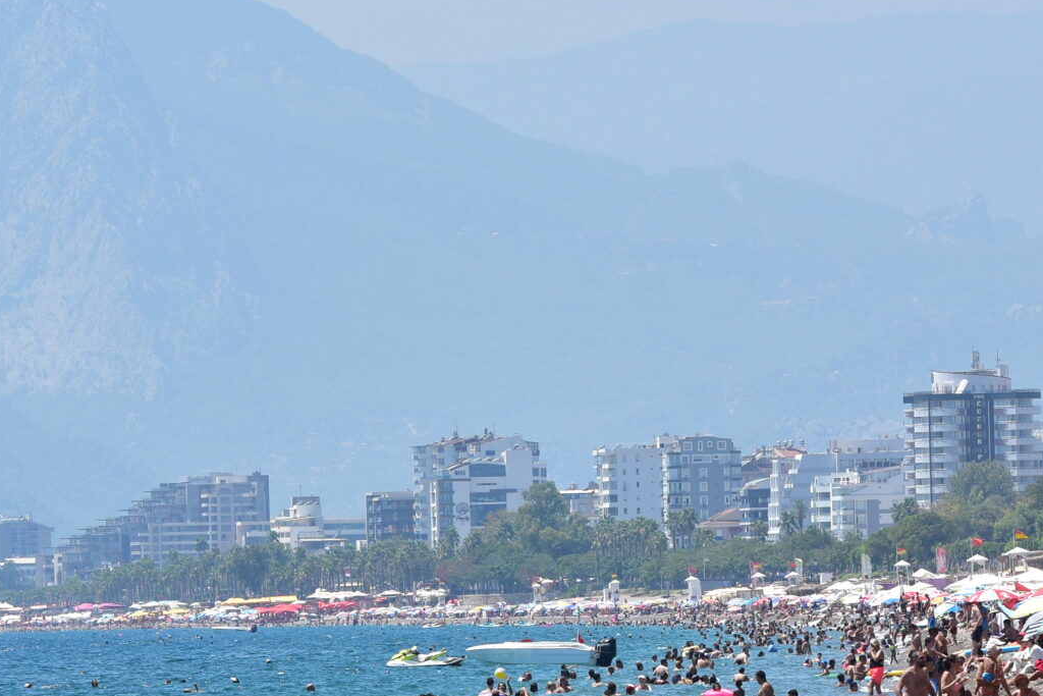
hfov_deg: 5.5
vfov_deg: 3.7
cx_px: 205
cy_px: 627
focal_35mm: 375
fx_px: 10865
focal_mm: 100
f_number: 7.1
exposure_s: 1/800
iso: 320
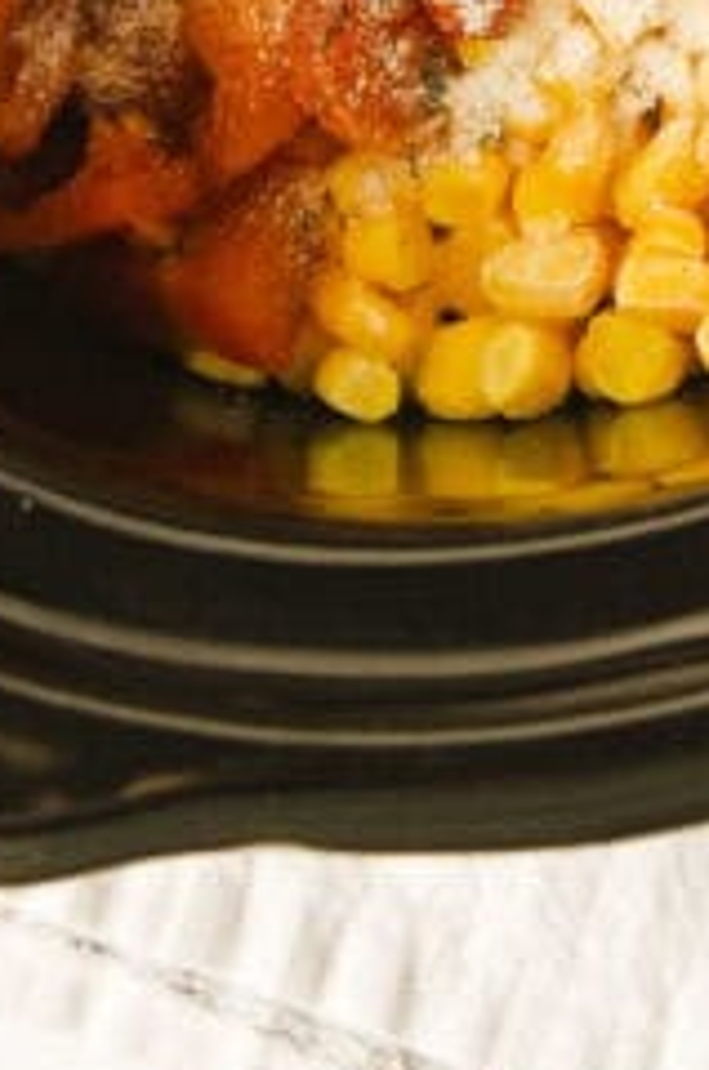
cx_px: 667
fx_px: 5073
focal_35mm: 171
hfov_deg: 8.0
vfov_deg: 11.3
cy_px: -789
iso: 400
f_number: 5
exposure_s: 1/100
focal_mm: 40
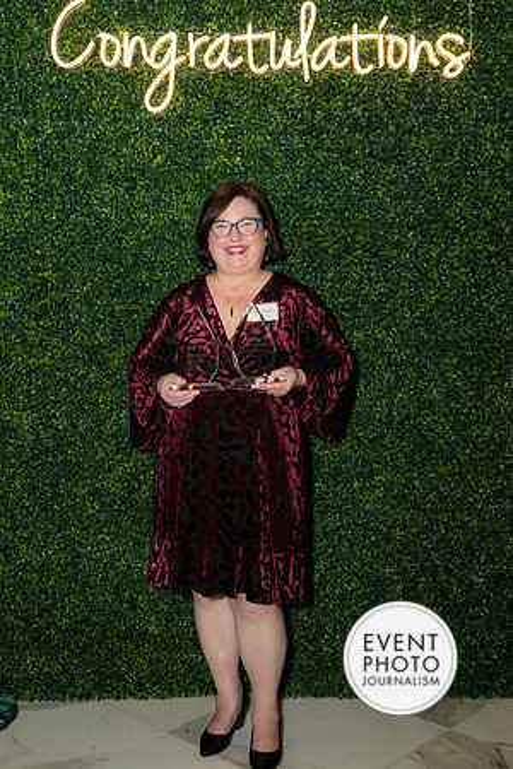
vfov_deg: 45.4
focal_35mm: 43
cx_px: 256
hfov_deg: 31.2
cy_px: 384
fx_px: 919
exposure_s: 1/160
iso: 800
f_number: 5
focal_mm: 43
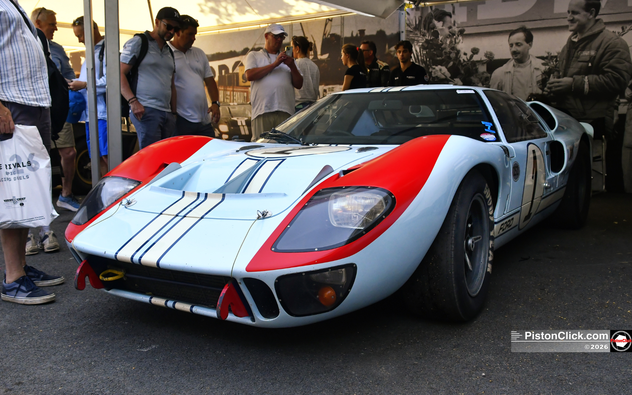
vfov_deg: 37.3
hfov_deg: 56.7
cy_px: 197
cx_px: 312
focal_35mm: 34
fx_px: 586
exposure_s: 1/125
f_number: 7.1
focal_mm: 22
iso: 1250
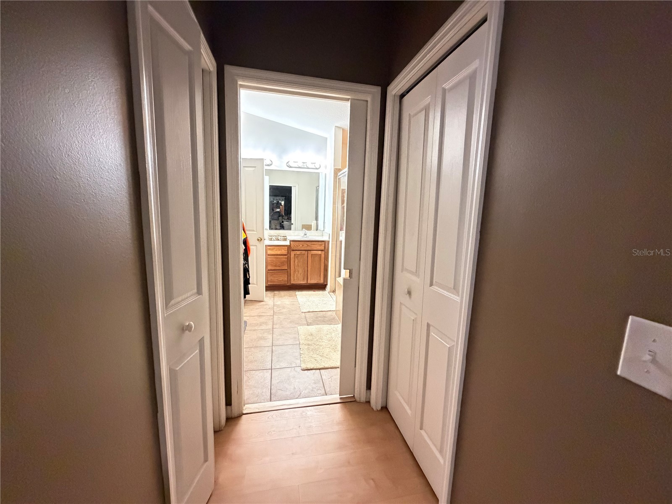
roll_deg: -1.1
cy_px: 252
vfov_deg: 85.7
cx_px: 336
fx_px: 272
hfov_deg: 102.1
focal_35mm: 14
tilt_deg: -8.7
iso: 1000
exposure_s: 1/60
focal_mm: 2.22
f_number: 2.2
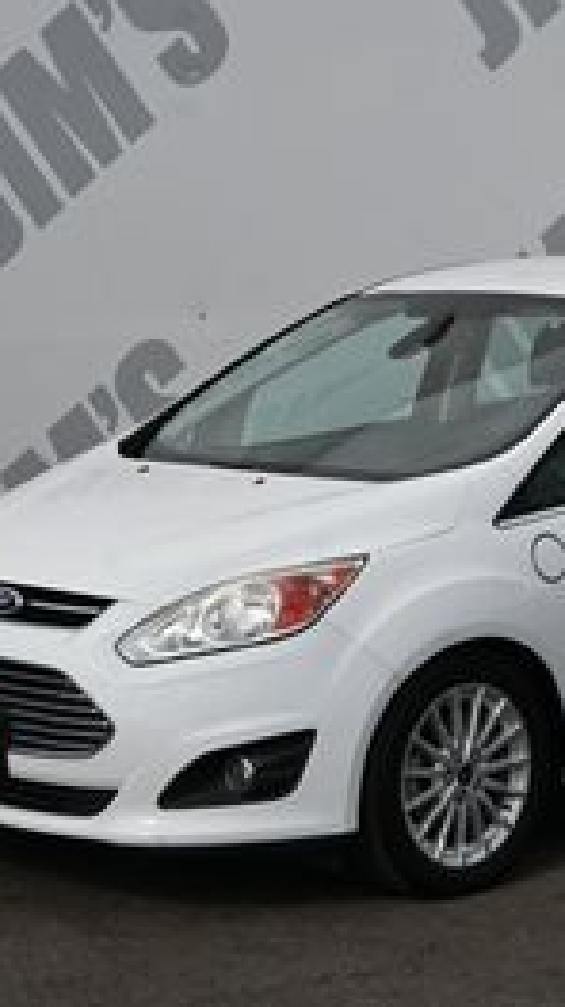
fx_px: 2478
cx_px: 485
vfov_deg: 23.0
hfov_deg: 12.9
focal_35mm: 93
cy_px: 504
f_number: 8
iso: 100
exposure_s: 1/500
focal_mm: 39
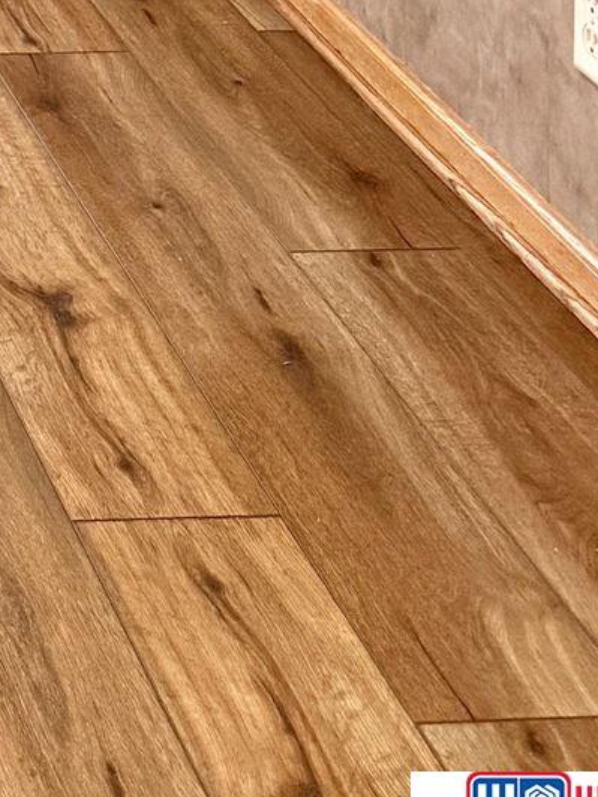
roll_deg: -0.3
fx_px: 2396
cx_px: -540
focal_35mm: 104
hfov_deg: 12.7
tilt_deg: -2.2
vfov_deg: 14.9
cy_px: -864
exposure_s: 1/379
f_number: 1.78
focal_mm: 6.76
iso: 100
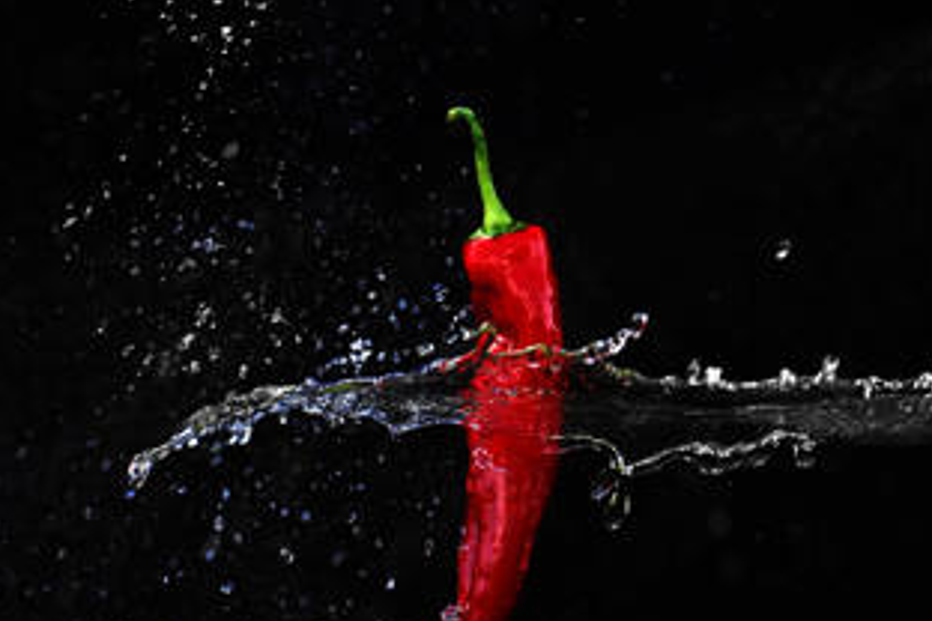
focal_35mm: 215
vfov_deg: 6.4
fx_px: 5566
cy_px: 370
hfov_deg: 9.6
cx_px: 448
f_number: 2.8
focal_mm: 149
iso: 1000
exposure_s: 1/4000
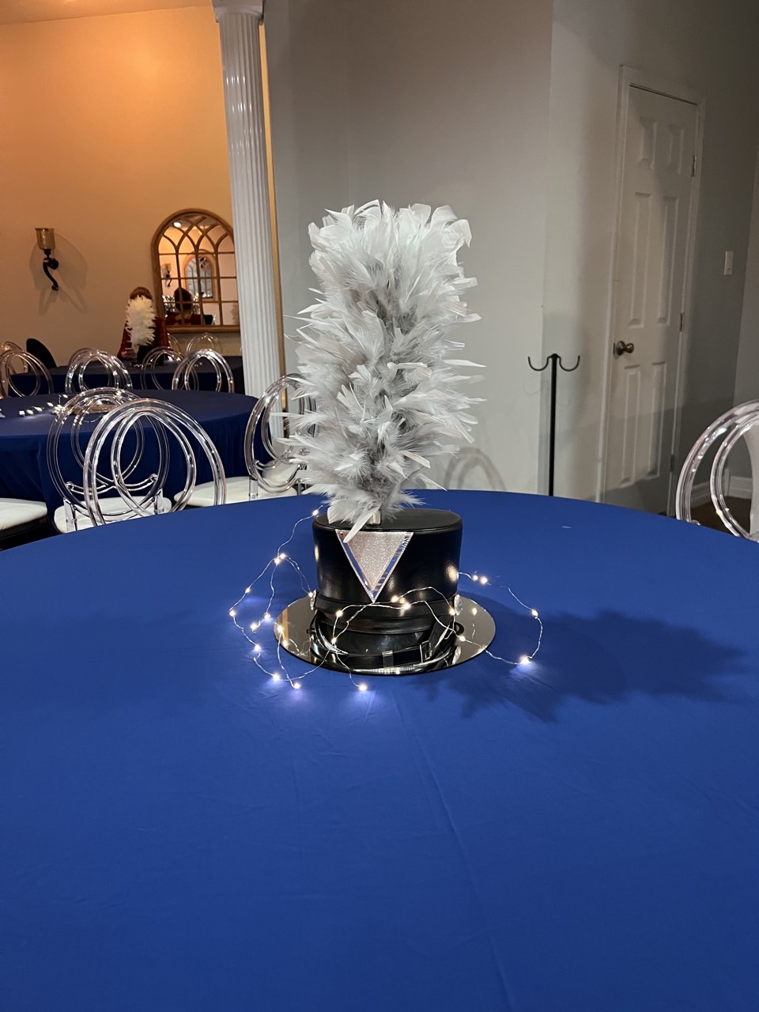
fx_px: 760
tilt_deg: -13.8
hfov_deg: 53.1
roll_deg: +1.2
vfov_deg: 67.3
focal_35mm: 26
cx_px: 380
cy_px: 506
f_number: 1.5
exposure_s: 1/60
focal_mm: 5.7
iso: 500
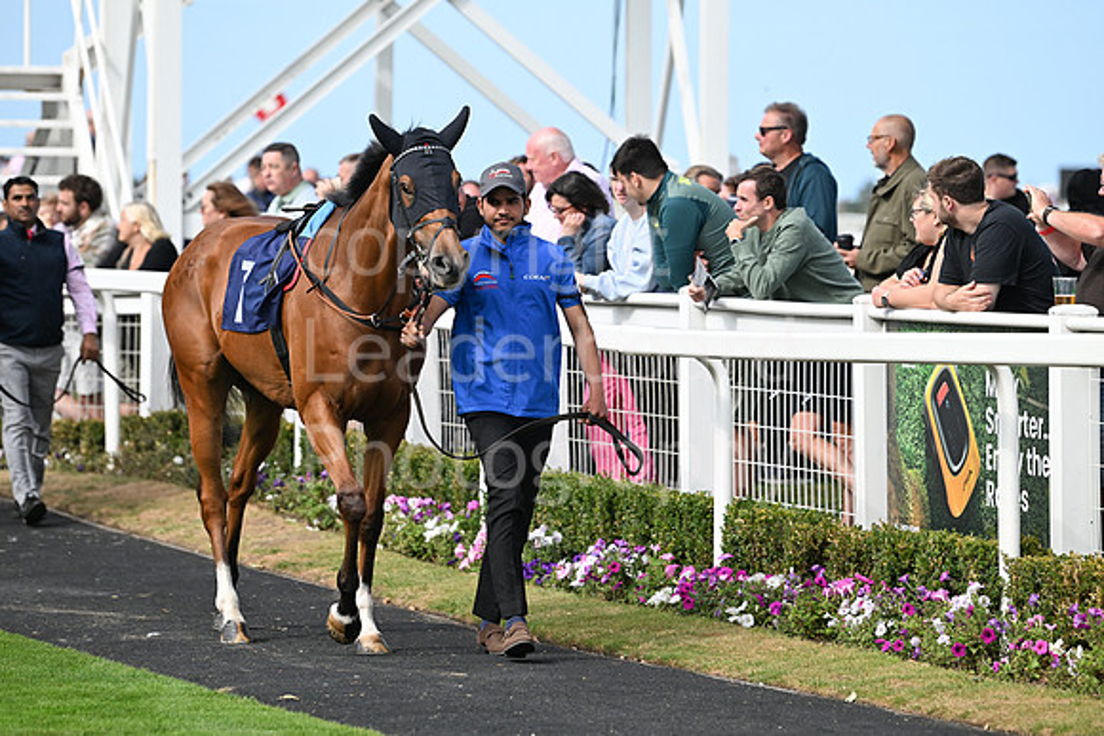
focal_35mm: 200
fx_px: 6134
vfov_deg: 6.9
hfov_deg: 10.3
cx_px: 552
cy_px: 368
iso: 800
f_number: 4.5
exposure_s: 1/3200
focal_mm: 200
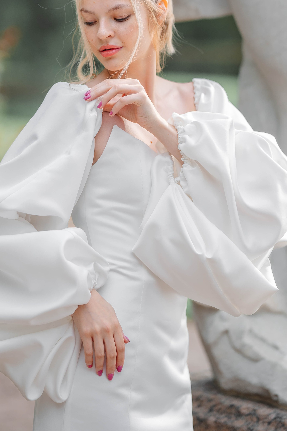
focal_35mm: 132
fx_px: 1579
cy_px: 115
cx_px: 127
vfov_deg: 15.5
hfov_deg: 10.4
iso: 100
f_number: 1.6
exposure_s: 1/1600
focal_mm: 85
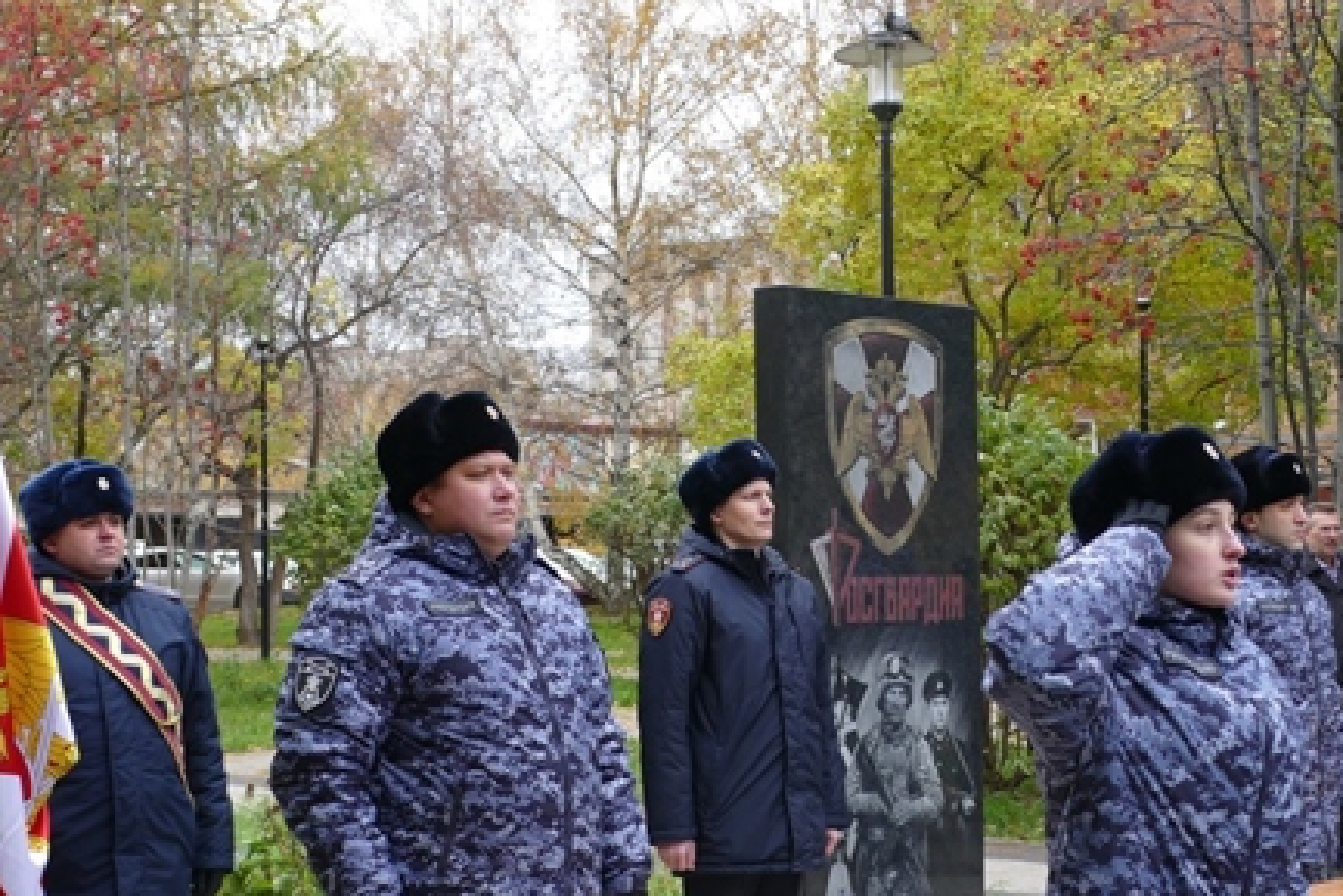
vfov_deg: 19.2
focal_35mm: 71
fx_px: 2649
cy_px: 508
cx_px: 741
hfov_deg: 28.4
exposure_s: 1/160
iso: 125
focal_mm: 15.02
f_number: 3.2
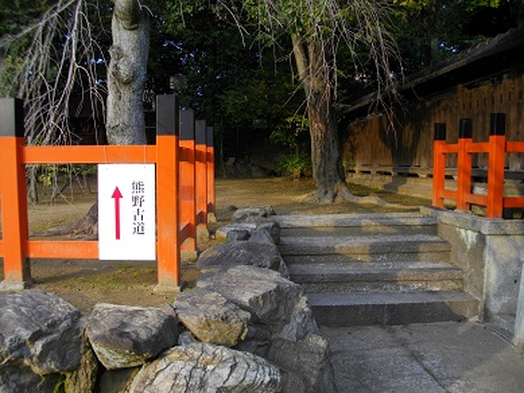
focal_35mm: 32
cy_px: 196
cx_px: 262
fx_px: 485
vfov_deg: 44.2
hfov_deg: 56.8
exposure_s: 1/160
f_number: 2.9
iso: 100
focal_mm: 5.7
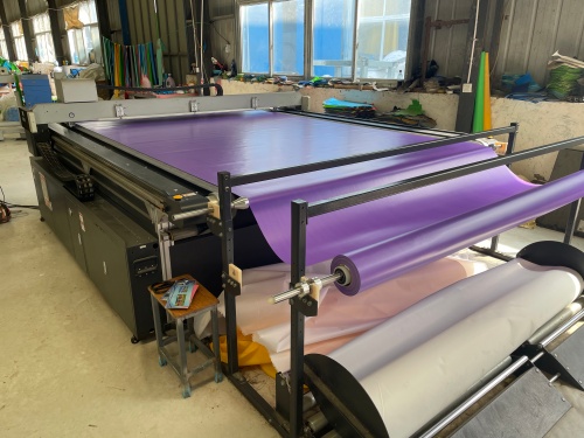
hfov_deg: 67.3
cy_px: 219
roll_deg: +0.4
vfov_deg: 53.1
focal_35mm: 26
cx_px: 292
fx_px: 439
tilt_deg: -19.7
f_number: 1.6
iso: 40
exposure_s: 1/121
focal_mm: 4.2
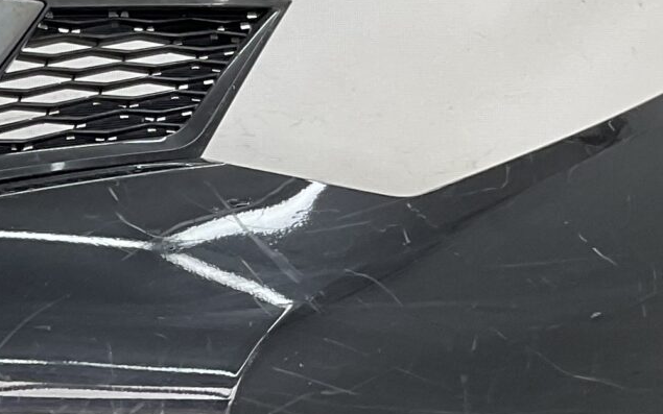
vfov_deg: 10.5
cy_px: 362
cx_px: -440
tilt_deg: -10.9
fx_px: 2241
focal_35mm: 124
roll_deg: -0.7
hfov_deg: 15.1
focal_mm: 3
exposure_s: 1/100
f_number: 1.8
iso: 20
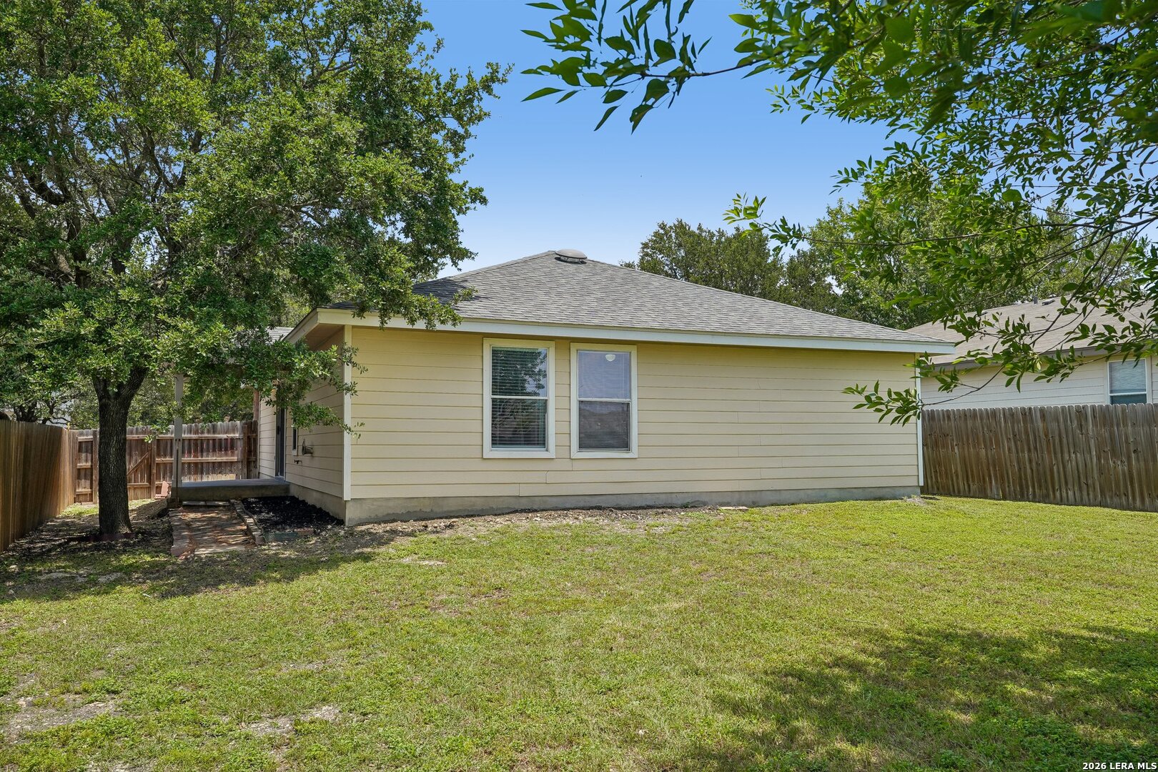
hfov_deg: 63.7
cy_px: 386
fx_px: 933
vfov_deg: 45.0
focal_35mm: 29
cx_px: 579
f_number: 8
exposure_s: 1/200
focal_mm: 29
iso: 100
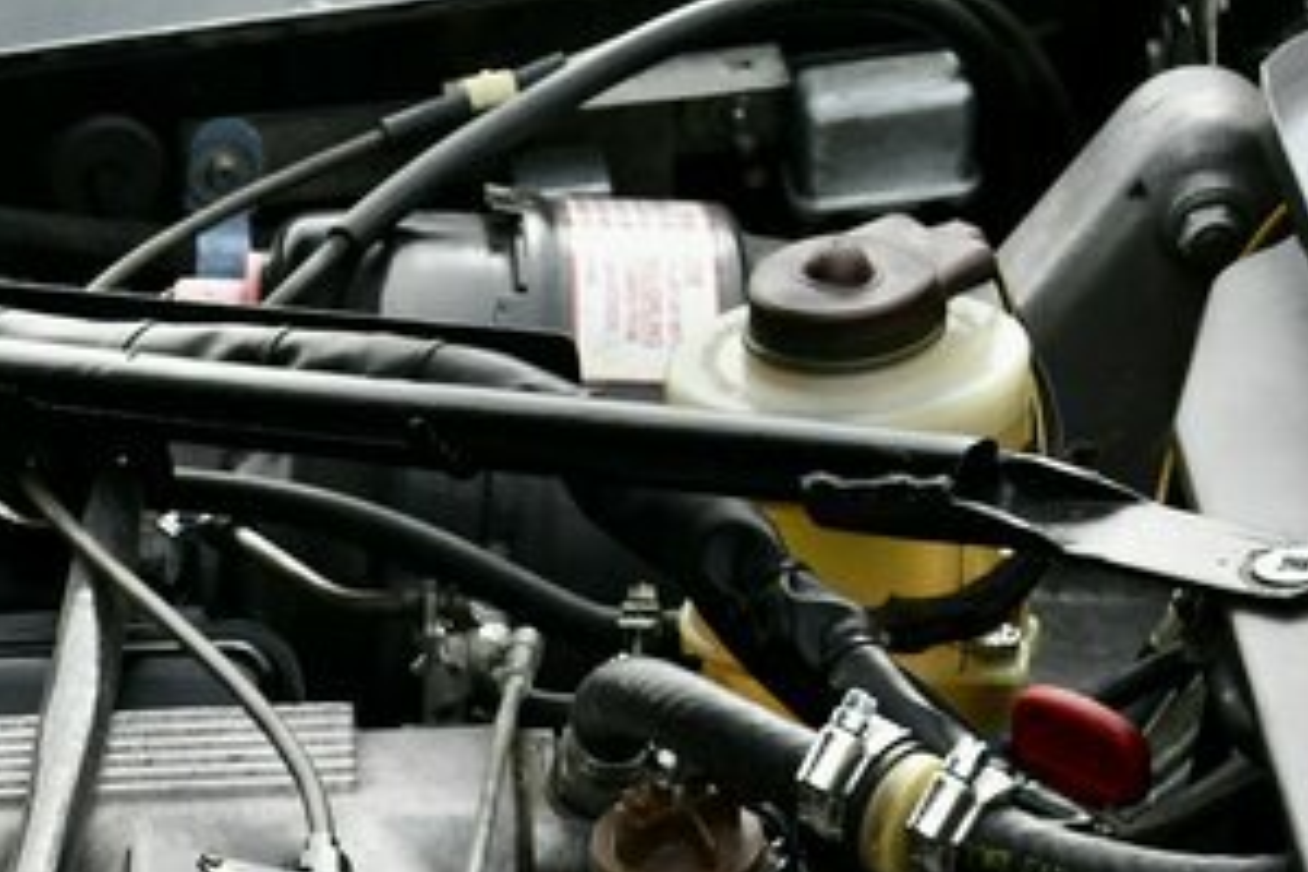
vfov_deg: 6.4
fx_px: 7557
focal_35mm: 208
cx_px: -471
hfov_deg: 9.7
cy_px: 1722
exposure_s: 1/500
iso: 1250
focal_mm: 52
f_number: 11
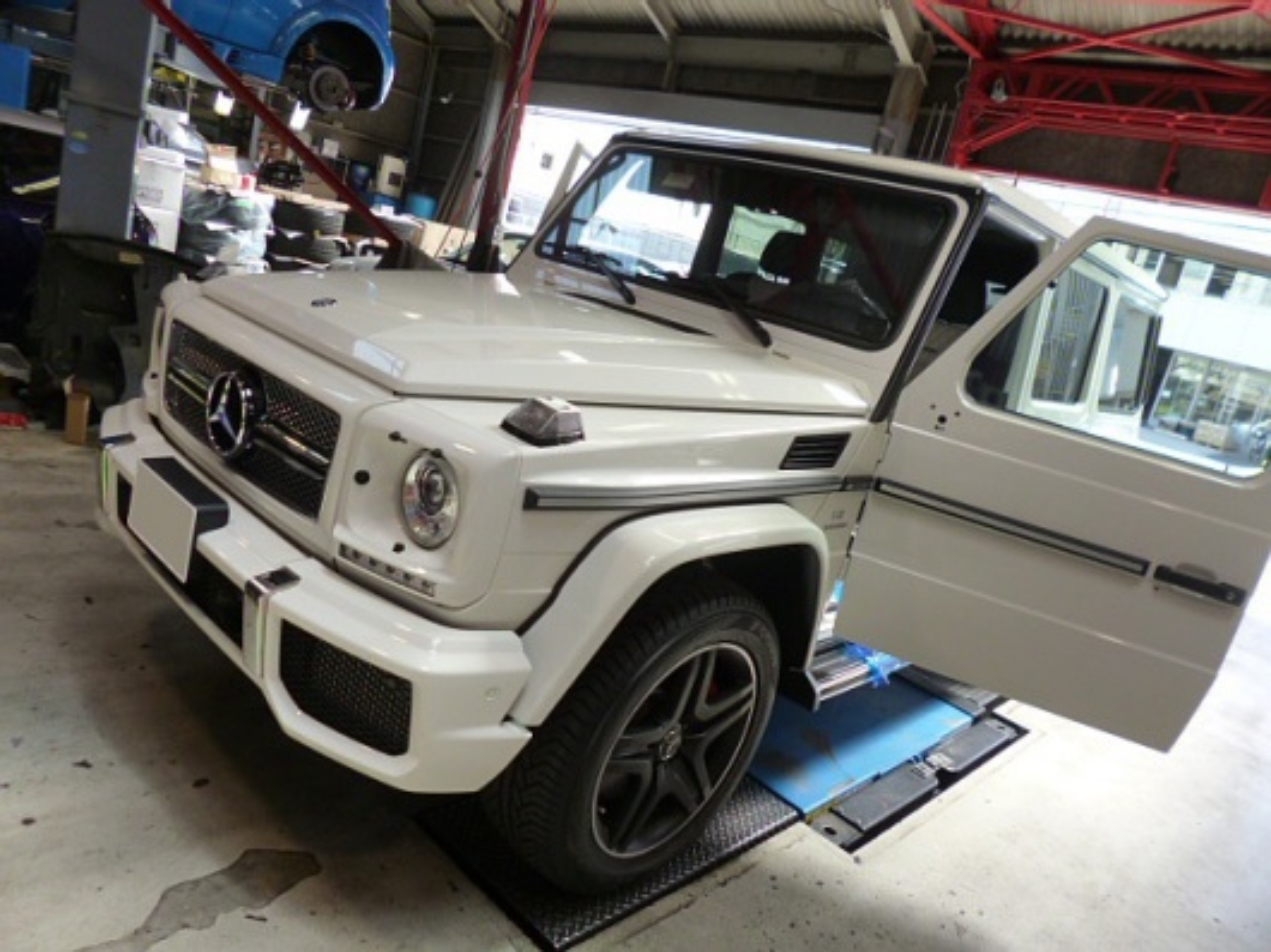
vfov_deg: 56.8
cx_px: 636
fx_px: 881
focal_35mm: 24
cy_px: 476
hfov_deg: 71.6
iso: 160
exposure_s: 1/100
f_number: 2.5
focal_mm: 4.3
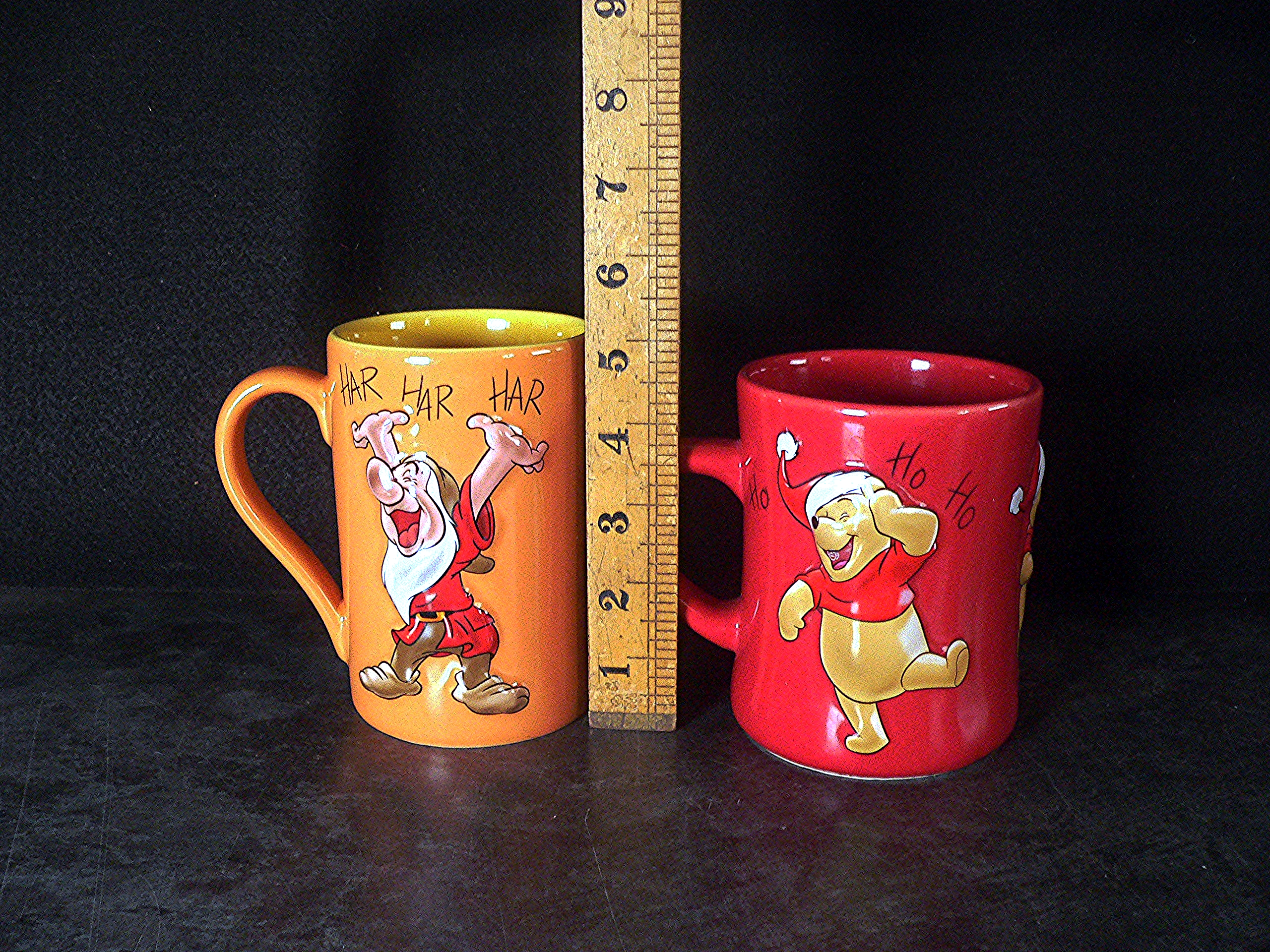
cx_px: 635
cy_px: 476
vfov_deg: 39.7
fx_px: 1321
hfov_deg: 51.4
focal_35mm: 36
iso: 400
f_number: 2.8
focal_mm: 6
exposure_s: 1/10
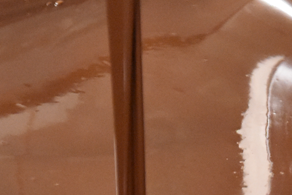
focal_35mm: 226
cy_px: 126
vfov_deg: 6.1
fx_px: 1833
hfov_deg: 9.1
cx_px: 278
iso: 4500
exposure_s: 1/60
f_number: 4.2
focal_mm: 34
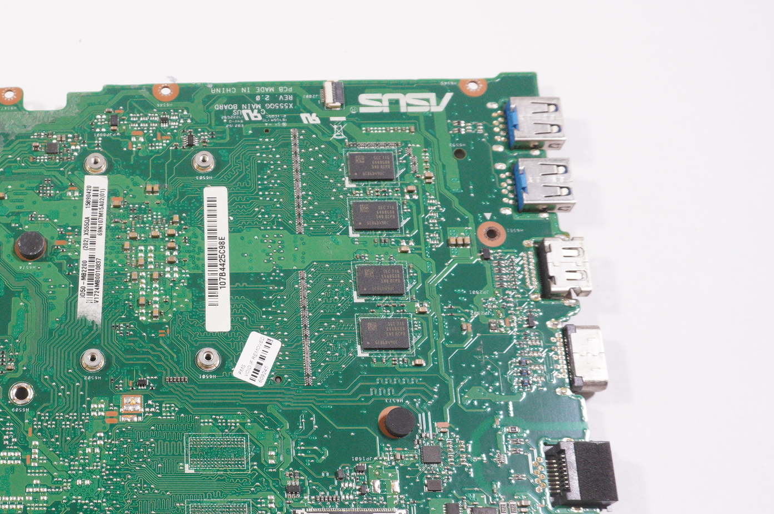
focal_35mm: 54
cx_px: 108
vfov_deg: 24.9
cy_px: 320
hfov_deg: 35.2
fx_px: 1160
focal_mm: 20
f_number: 5.6
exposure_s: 1/200
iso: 1000
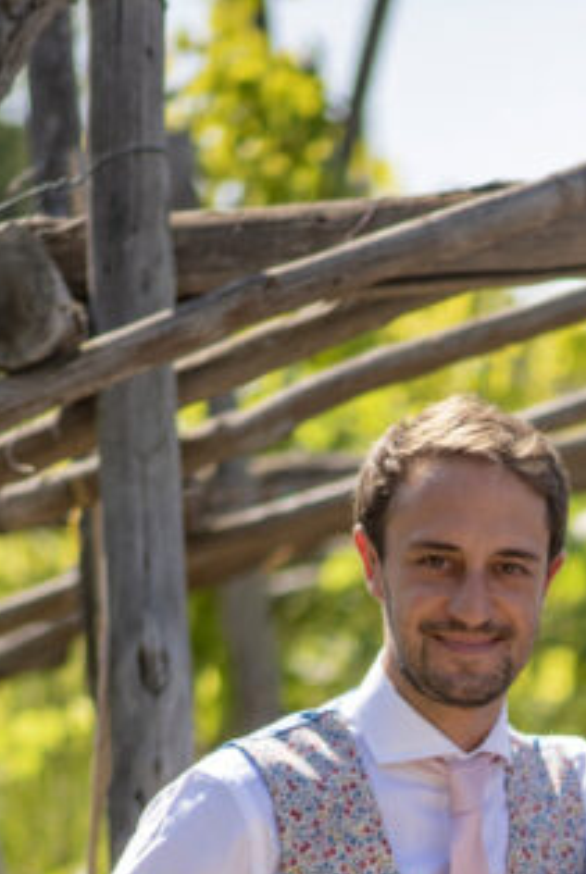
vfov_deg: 7.3
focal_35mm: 276
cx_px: 905
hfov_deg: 5.0
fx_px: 6716
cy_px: 1373
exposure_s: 1/4000
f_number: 1.8
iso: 200
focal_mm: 85
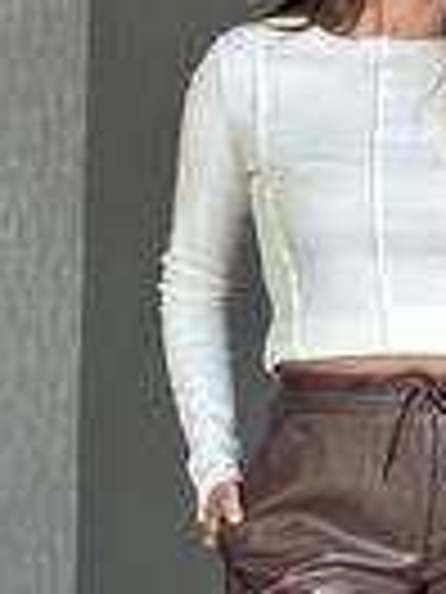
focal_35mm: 184
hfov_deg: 8.0
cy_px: 549
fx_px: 3161
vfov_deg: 10.7
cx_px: 455
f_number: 1.78
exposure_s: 1/82
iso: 125
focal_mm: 6.86
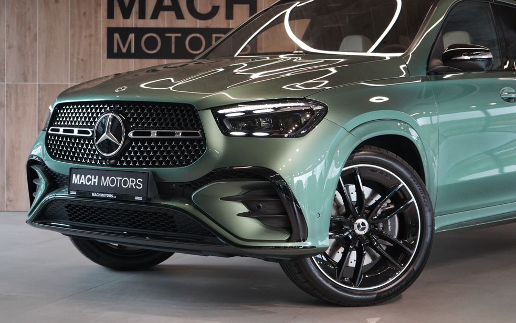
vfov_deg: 18.9
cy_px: 144
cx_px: 268
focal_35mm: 69
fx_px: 971
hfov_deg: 29.8
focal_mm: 65
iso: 5000
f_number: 5.6
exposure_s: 1/160
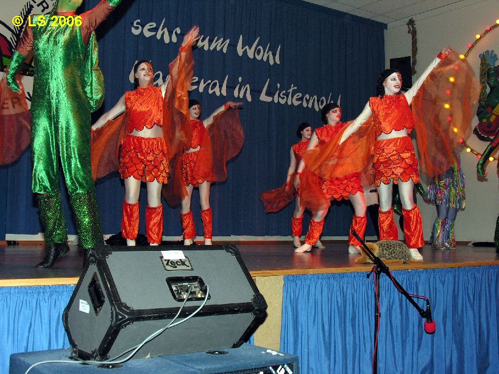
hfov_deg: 41.2
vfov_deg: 31.5
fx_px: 663
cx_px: 250
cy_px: 187
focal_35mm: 46
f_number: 4.2
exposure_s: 1/60.1
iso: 100
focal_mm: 11.8
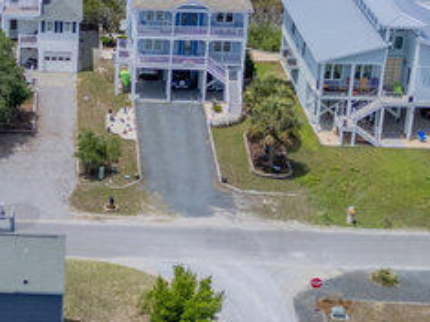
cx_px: -38
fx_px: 1266
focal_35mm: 102
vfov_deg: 14.4
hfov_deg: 18.6
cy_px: 68
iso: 130
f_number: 1.7
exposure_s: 1/3200
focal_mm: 6.72
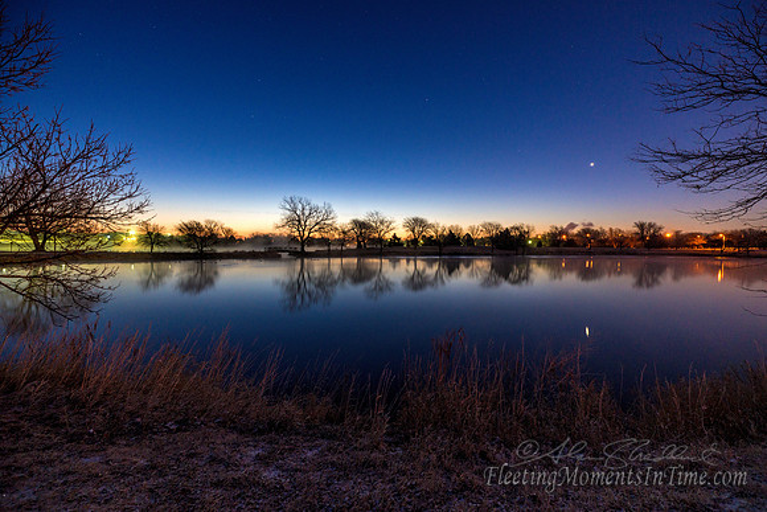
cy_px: 256
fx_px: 341
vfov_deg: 73.8
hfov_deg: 96.7
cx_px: 384
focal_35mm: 16
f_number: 7.1
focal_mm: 16
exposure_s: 15
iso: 800
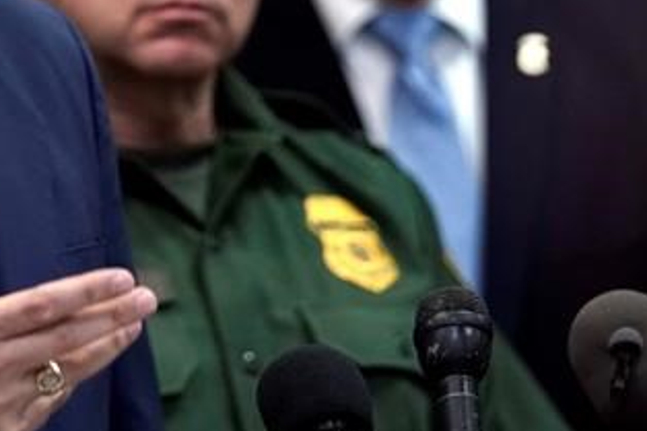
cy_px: 1
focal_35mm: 485
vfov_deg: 2.8
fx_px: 8712
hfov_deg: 4.3
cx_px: 142
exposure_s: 1/400
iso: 3200
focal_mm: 156
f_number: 2.8
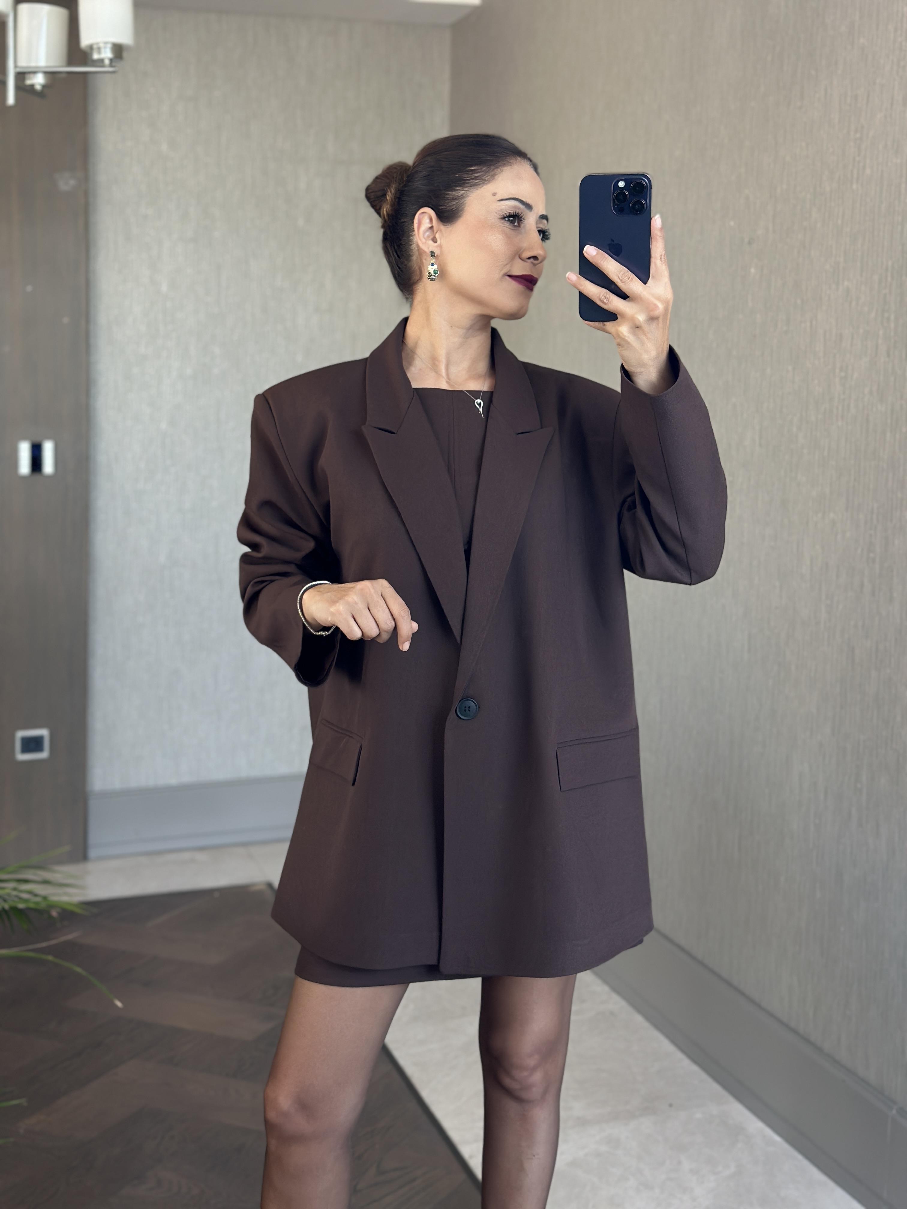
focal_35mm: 48
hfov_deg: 30.3
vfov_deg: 39.7
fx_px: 1677
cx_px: 454
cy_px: 604
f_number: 1.78
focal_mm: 6.86
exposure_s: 1/86
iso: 125
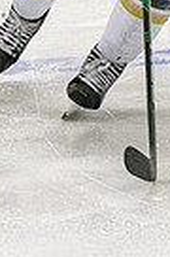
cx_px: 136
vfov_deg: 2.1
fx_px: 6934
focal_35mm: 974
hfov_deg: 1.4
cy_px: -126
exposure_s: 1/800
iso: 2500
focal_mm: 102
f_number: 3.5
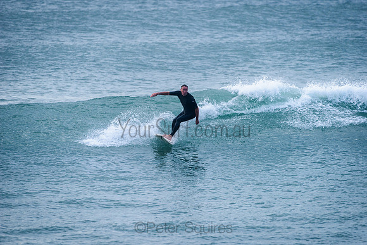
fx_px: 5127
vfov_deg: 2.7
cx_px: 184
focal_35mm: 503
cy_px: 122
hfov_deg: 4.1
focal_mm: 500
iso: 360
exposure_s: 1/1000
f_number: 5.6
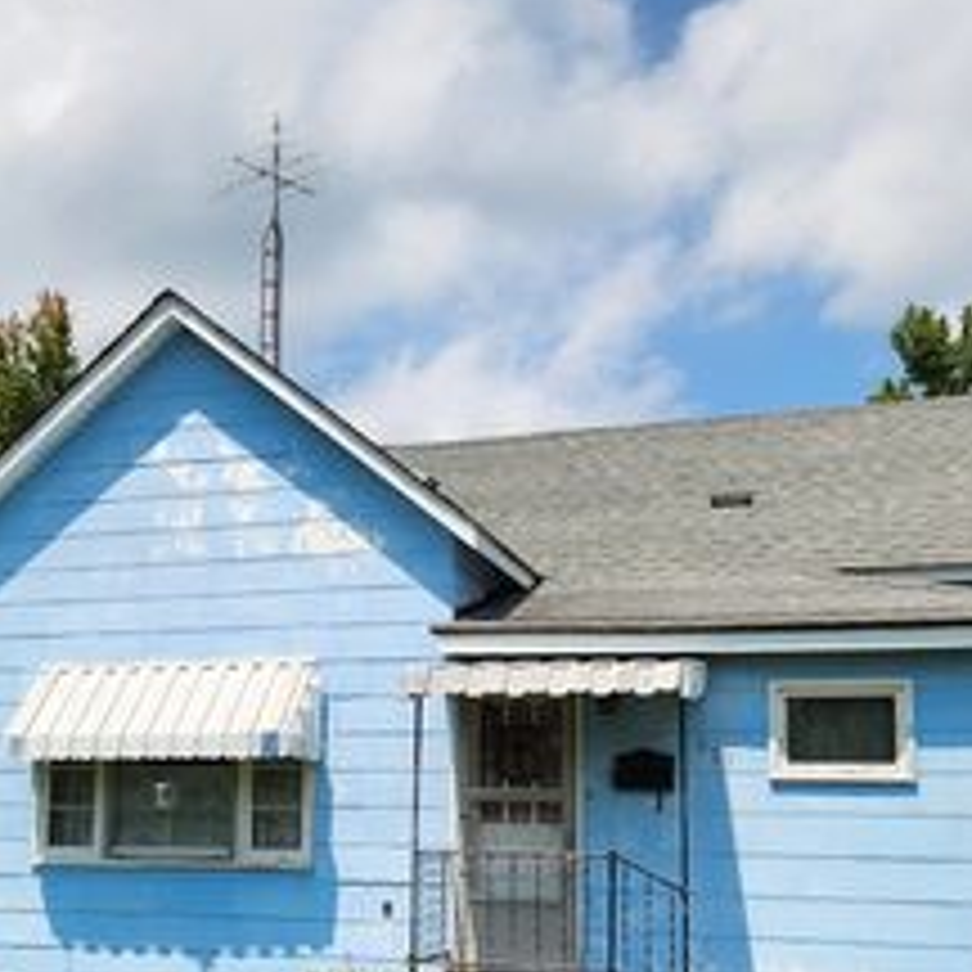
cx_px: 252
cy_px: 673
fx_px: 1493
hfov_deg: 35.3
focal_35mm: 47
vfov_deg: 35.6
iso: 20
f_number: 1.8
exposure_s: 1/3001
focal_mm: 5.4
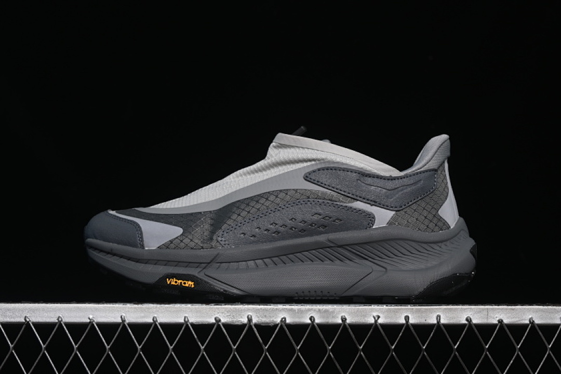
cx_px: 280
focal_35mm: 75
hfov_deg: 27.0
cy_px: 187
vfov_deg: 18.2
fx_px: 1169
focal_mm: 50
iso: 160
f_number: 7.1
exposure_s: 1/60
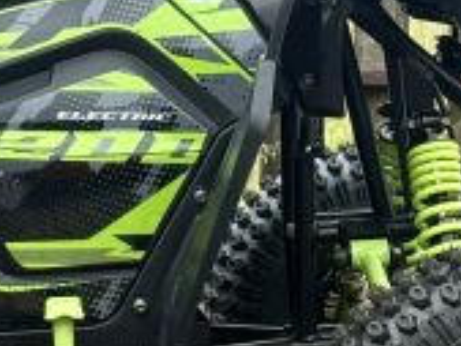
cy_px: 41
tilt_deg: -3.7
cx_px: 0
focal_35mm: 227
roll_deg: +0.1
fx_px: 3025
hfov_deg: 8.7
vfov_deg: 6.5
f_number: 1.78
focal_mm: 6.76
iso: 64
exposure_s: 1/975
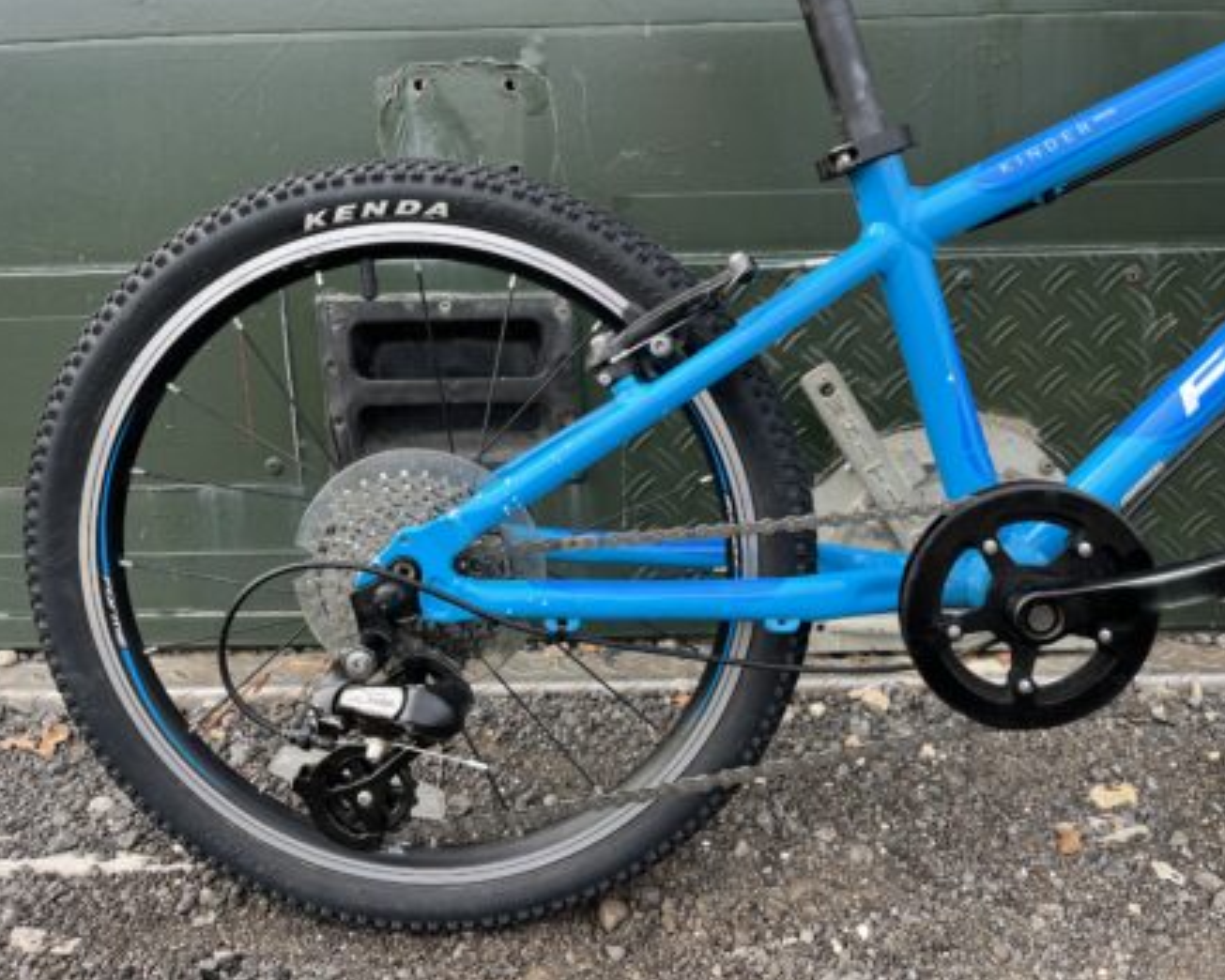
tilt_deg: -14.2
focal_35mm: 28
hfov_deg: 62.1
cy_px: 482
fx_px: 1015
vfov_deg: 51.5
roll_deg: +3.3
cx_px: 662
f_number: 1.6
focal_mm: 5.1
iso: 50
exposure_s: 1/375
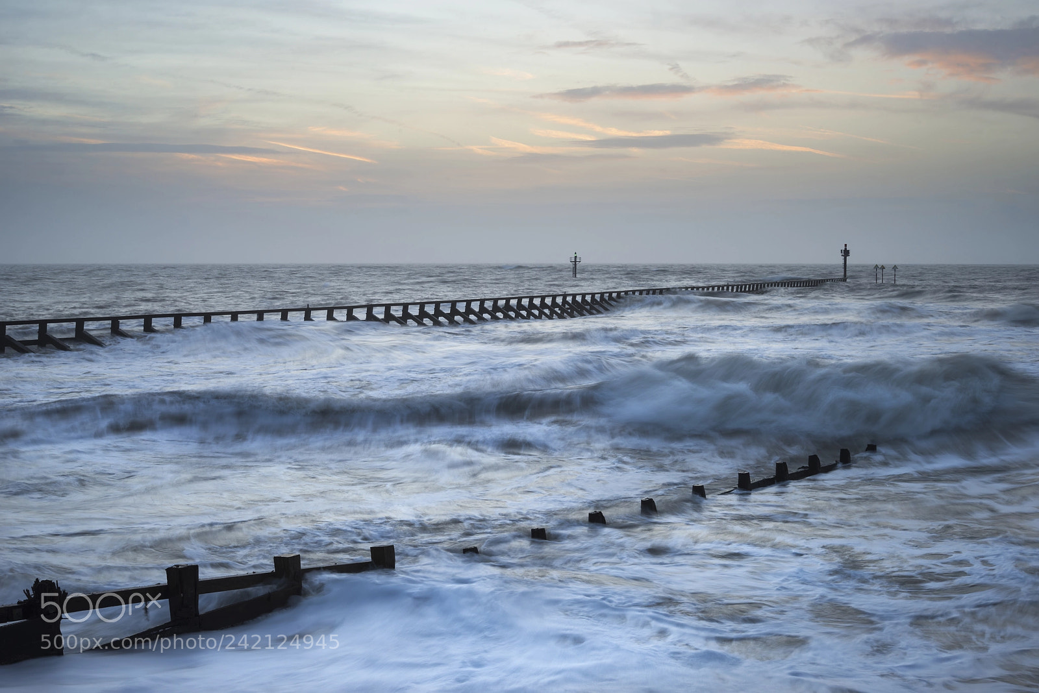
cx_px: 520
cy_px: 346
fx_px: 1270
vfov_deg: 30.5
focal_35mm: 44
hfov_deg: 44.5
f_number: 16
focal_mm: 44
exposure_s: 1/2.5
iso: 100
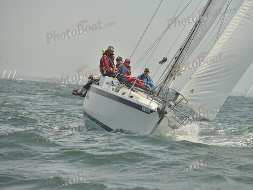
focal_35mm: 196
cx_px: 141
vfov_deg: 7.6
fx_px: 1433
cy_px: 95
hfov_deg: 10.1
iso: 200
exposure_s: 1/1250
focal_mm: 180
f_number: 7.1
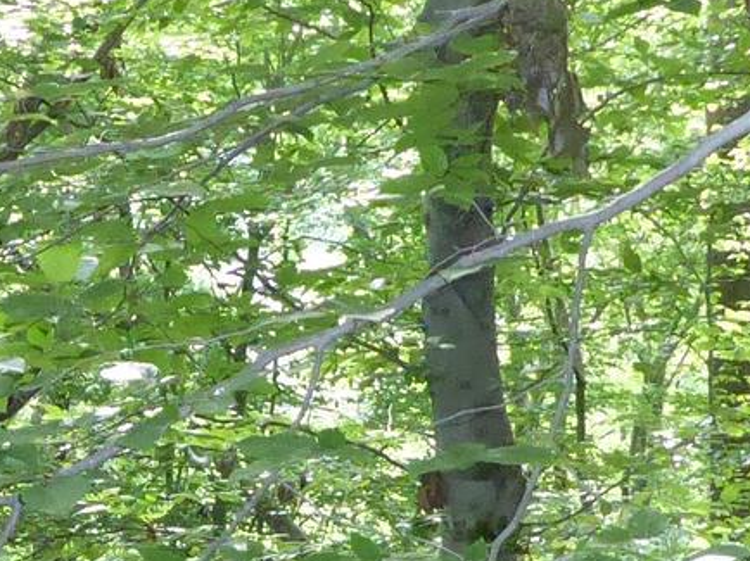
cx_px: 264
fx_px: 2967
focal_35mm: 137
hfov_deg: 14.4
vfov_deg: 10.7
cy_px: 627
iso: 1000
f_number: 3.5
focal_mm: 5
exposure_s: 1/125
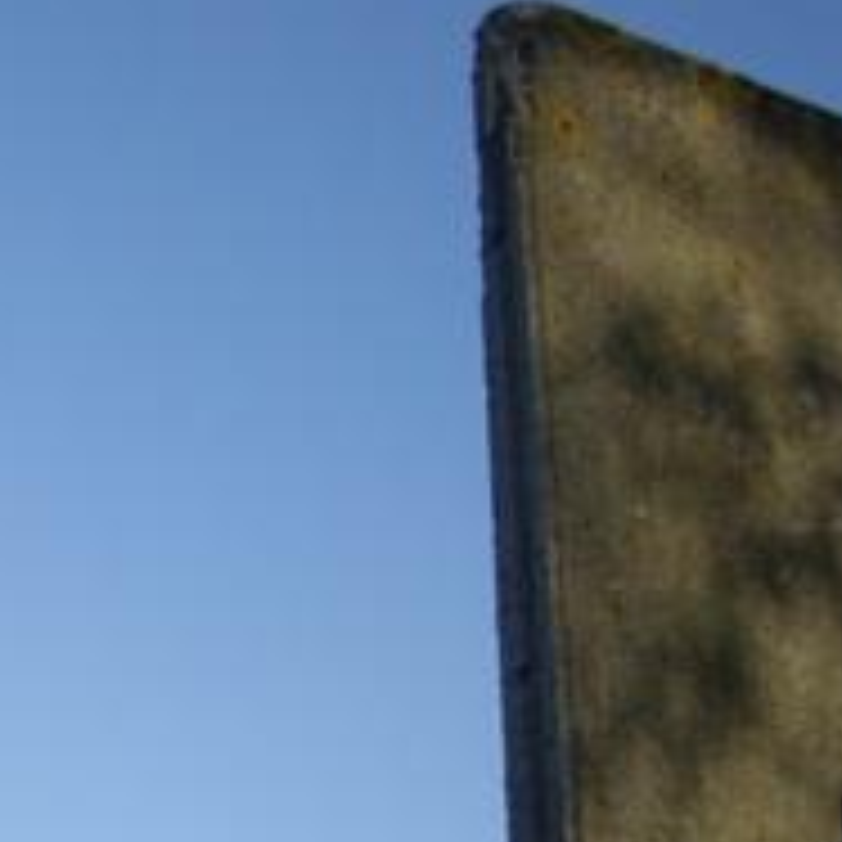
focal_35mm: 115
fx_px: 3165
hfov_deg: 14.3
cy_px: 842
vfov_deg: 14.9
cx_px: -383
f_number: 2.8
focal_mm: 7.9
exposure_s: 1/800
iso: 64
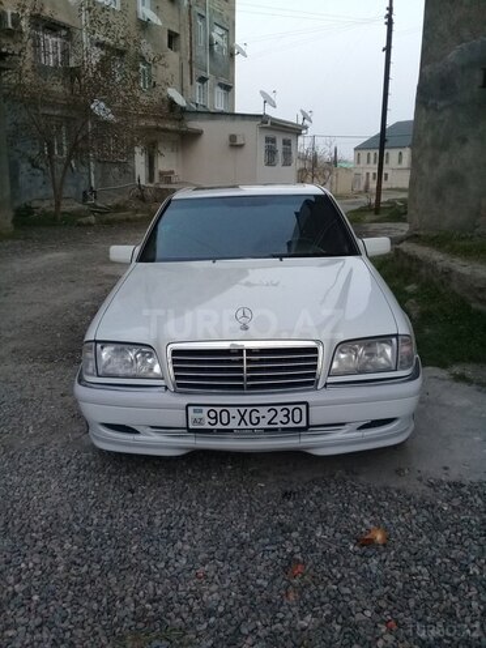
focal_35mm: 31
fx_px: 580
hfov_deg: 45.4
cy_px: 324
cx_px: 243
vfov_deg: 58.4
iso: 100
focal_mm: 3.3
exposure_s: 1/33
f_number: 2.2
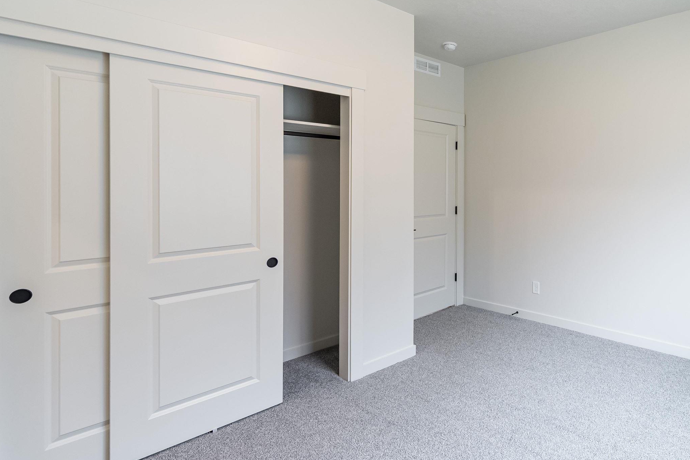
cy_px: 206
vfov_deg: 59.4
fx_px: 403
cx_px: 510
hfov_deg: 75.8
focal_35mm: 21
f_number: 4.5
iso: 1000
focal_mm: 14
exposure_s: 1/50
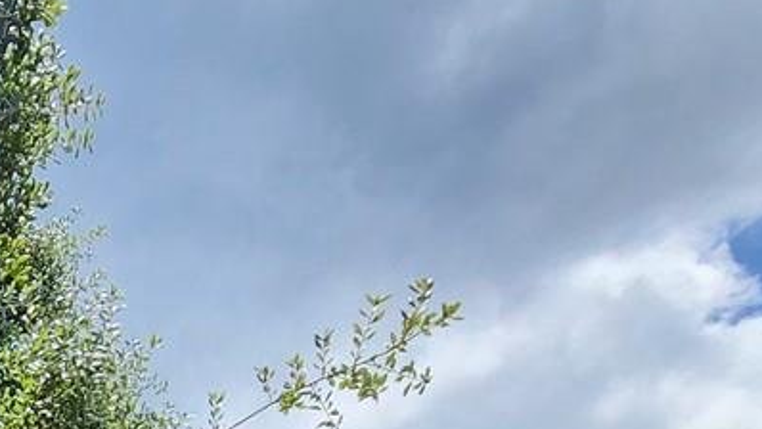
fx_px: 1152
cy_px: 979
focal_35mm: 57
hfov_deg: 24.4
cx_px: -484
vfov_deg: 14.8
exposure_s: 1/1695
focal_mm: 2.2
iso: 50
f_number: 2.2
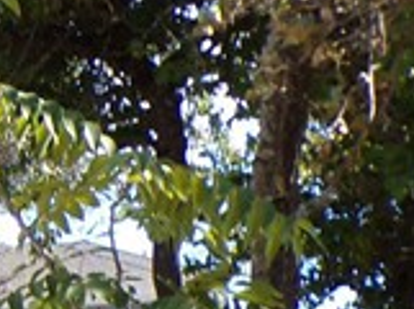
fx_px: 1826
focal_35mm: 153
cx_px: -337
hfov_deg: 11.9
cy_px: 494
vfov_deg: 9.3
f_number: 3
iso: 100
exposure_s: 1/300
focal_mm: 4.3
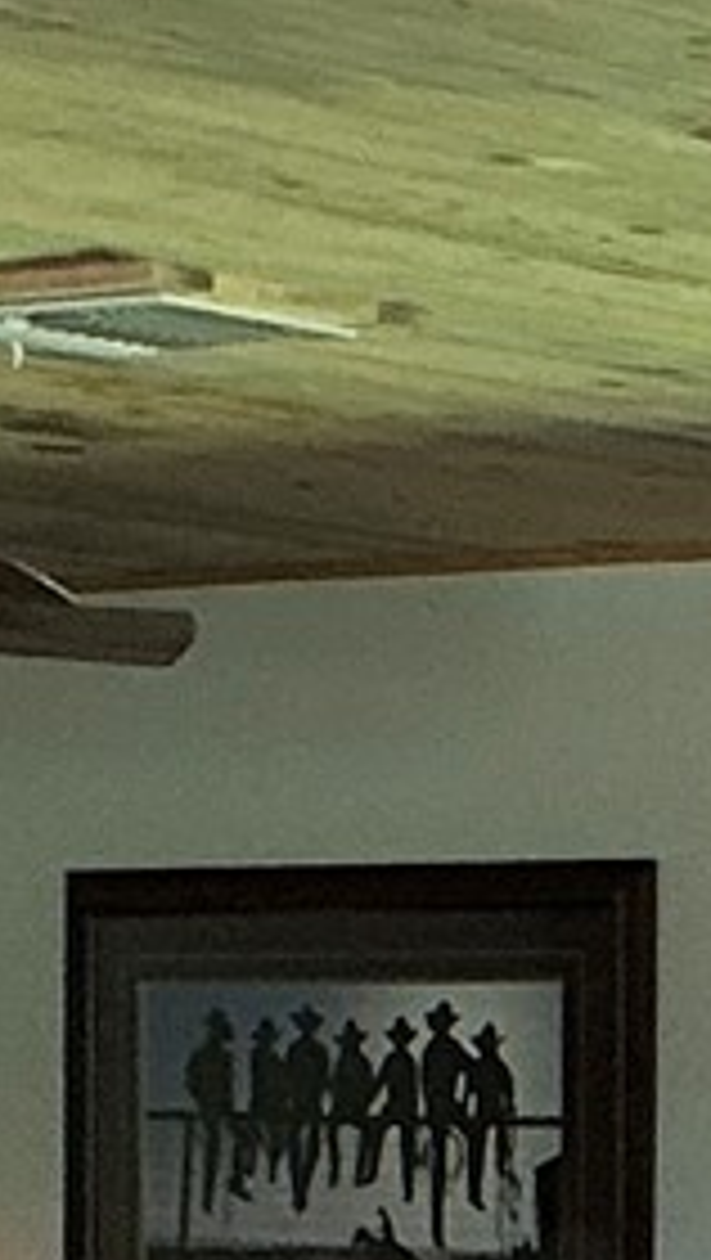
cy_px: 1566
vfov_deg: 9.5
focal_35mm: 223
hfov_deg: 5.3
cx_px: 1544
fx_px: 7456
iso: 160
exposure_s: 1/60
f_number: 1.8
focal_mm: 3
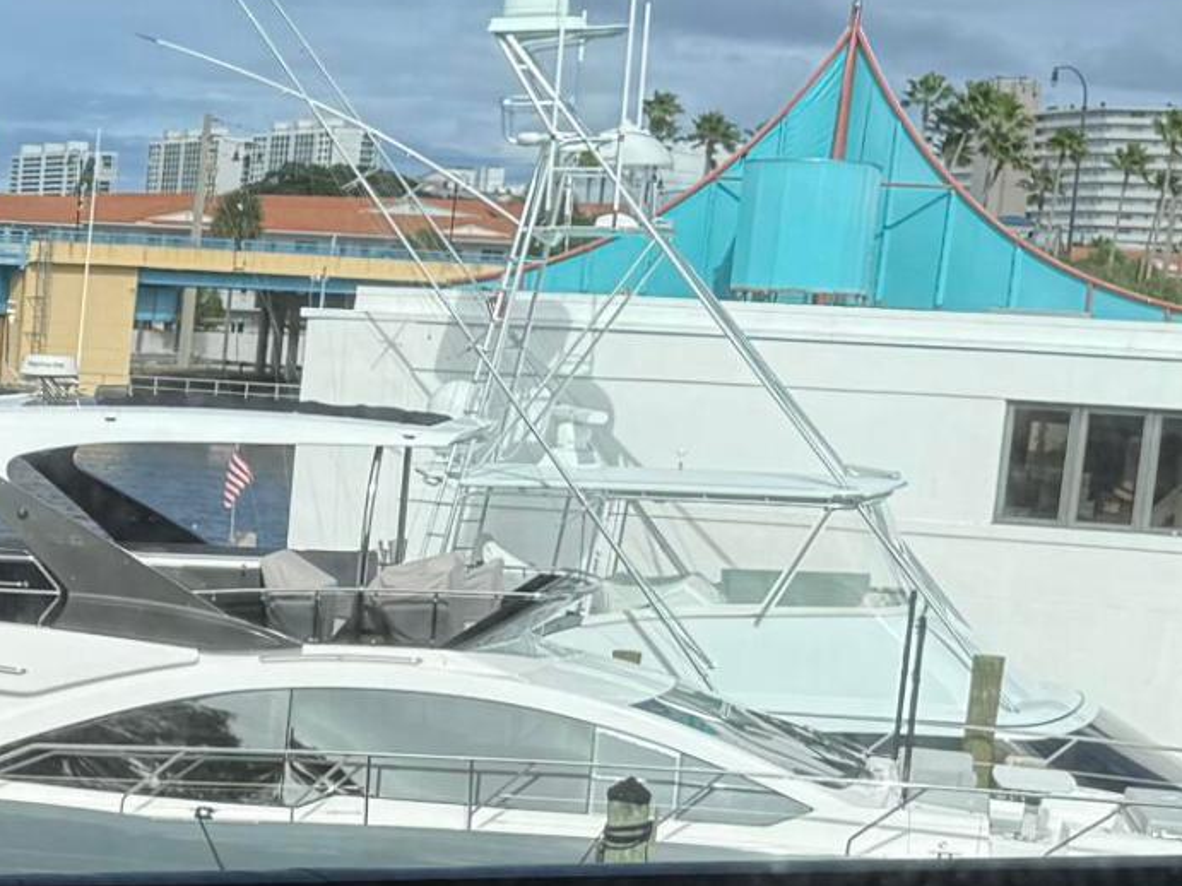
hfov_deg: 18.0
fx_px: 3414
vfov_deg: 14.6
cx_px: -453
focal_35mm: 100
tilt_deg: -8.6
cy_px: 840
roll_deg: -2.6
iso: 80
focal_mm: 6.76
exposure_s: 1/3279
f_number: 1.78
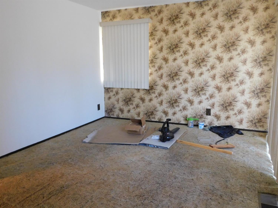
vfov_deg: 46.8
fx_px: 241
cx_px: 139
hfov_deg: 60.0
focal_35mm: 30
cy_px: 104
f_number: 3.2
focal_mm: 5.3
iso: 560
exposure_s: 1/8
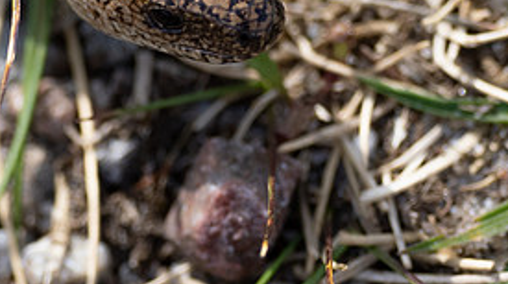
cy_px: 69
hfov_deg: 1.1
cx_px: 262
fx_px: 26925
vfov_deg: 0.6
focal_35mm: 2001
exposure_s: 1/1250
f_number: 4
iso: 250
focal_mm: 300
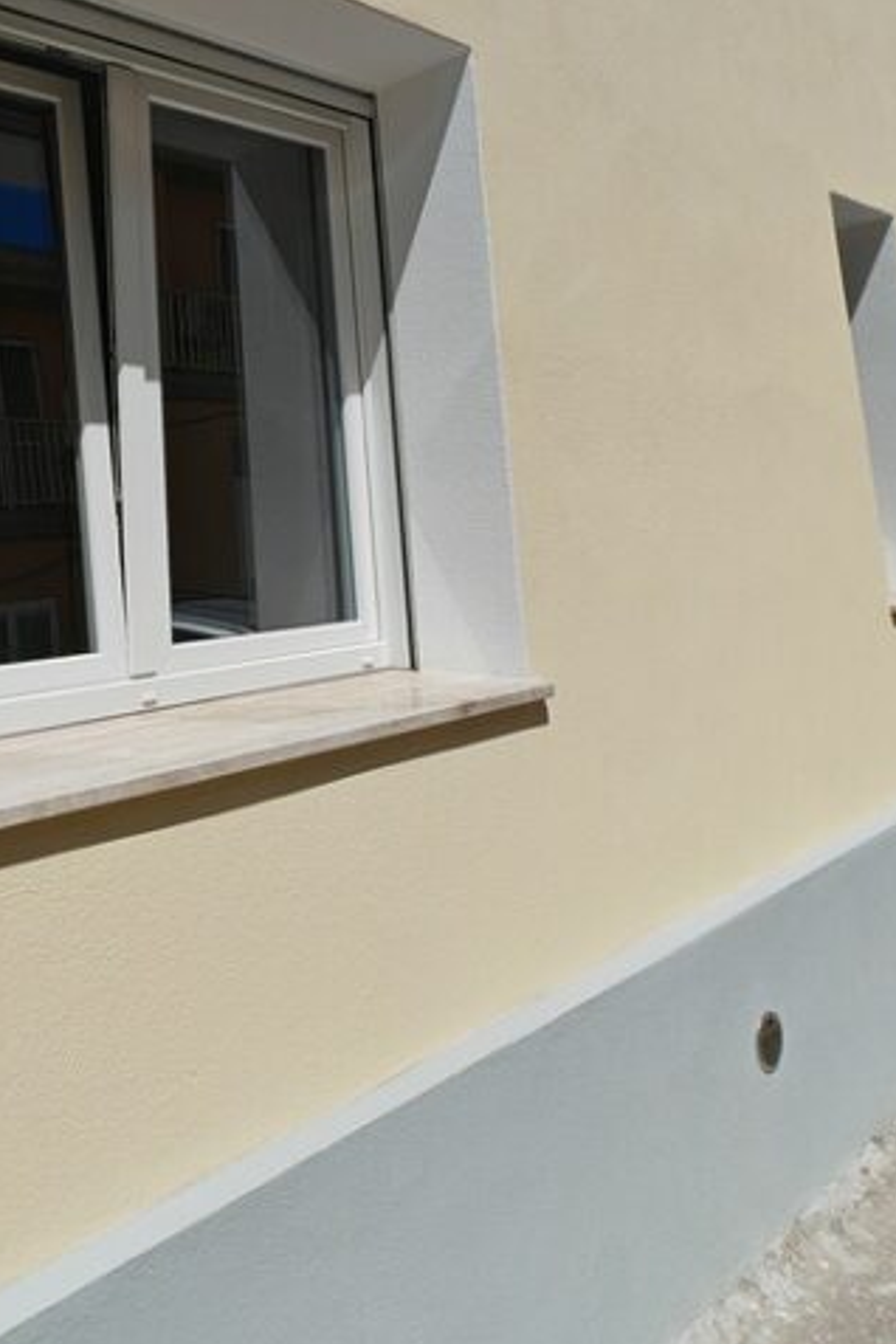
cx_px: 242
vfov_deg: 60.5
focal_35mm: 29
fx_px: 1083
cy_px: 352
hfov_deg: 43.7
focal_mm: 1.82
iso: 50
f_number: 2
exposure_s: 1/1400
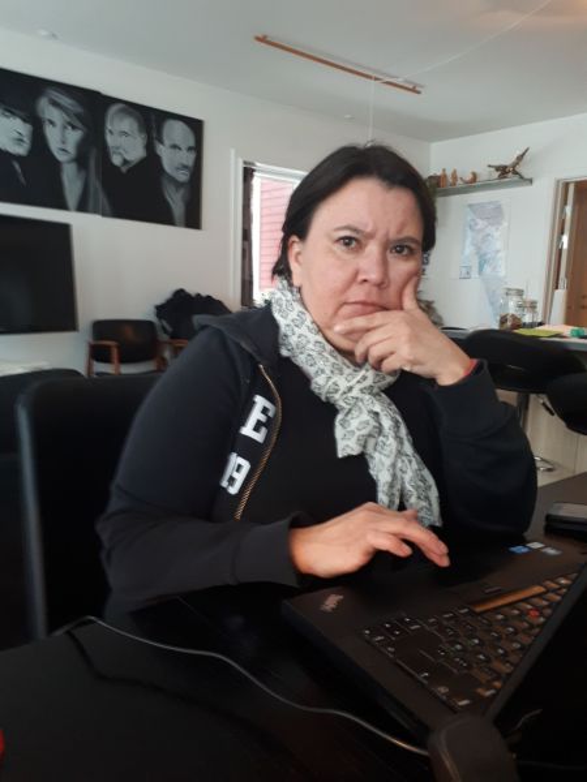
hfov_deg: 51.4
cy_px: 391
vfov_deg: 65.3
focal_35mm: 27
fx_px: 610
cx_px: 294
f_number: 1.9
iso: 250
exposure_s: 1/17
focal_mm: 3.6
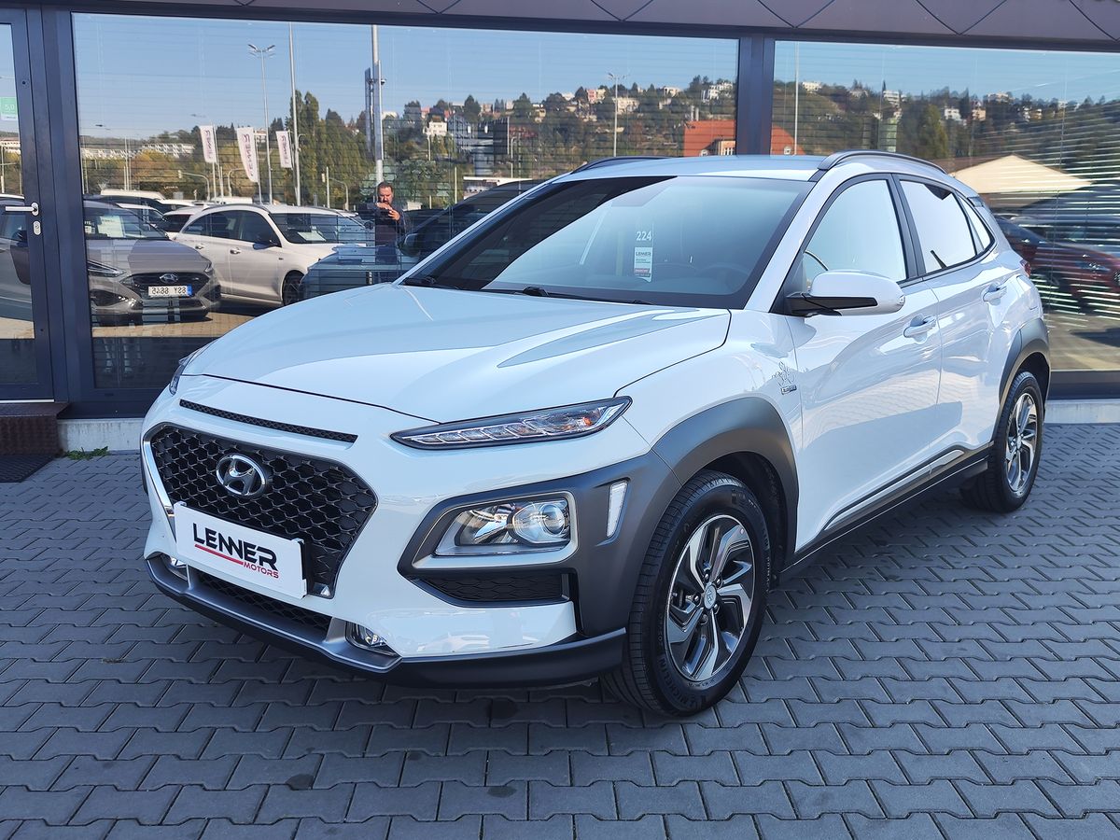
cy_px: 420
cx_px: 560
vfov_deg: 58.9
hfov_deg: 73.9
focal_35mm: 23
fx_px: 744
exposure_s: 1/188
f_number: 1.69
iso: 50
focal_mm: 7.01
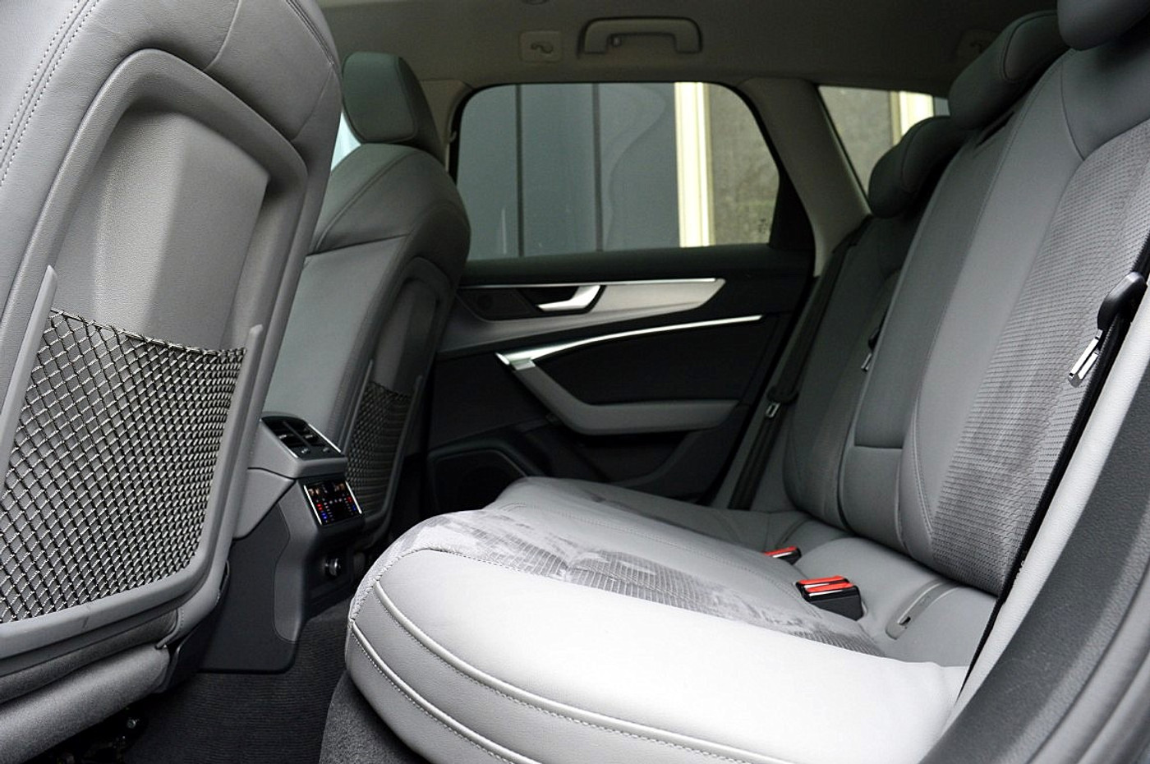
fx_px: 957
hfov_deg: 62.0
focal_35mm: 30
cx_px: 575
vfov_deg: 43.5
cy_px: 382
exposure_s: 1/60
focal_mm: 20
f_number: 6.3
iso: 800
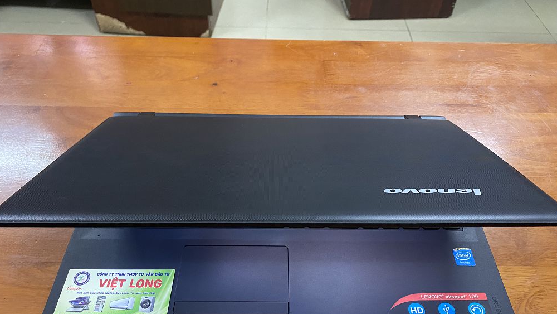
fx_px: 428
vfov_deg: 39.8
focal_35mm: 29
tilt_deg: -49.4
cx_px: 280
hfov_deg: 66.1
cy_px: 204
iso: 500
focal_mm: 4.25
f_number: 1.8
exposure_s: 1/46
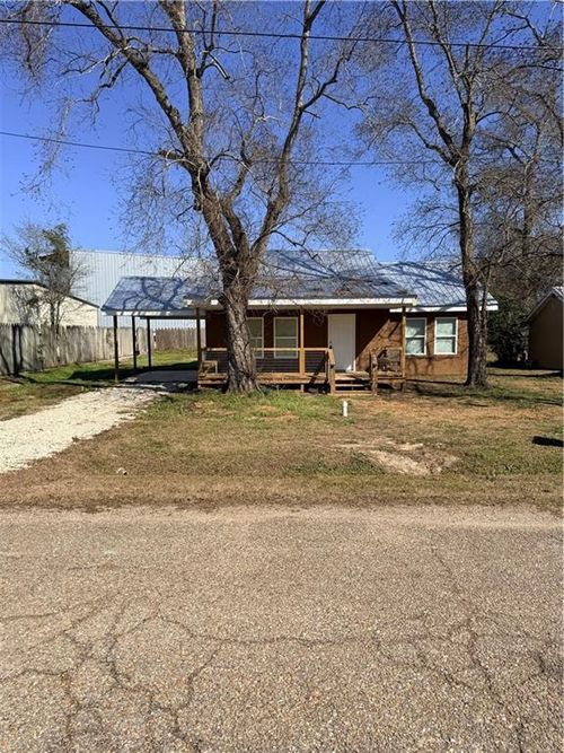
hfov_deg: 56.8
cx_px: 282
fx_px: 522
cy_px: 376
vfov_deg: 71.6
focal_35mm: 24
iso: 80
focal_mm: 6.76
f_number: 1.78
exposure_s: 1/6173
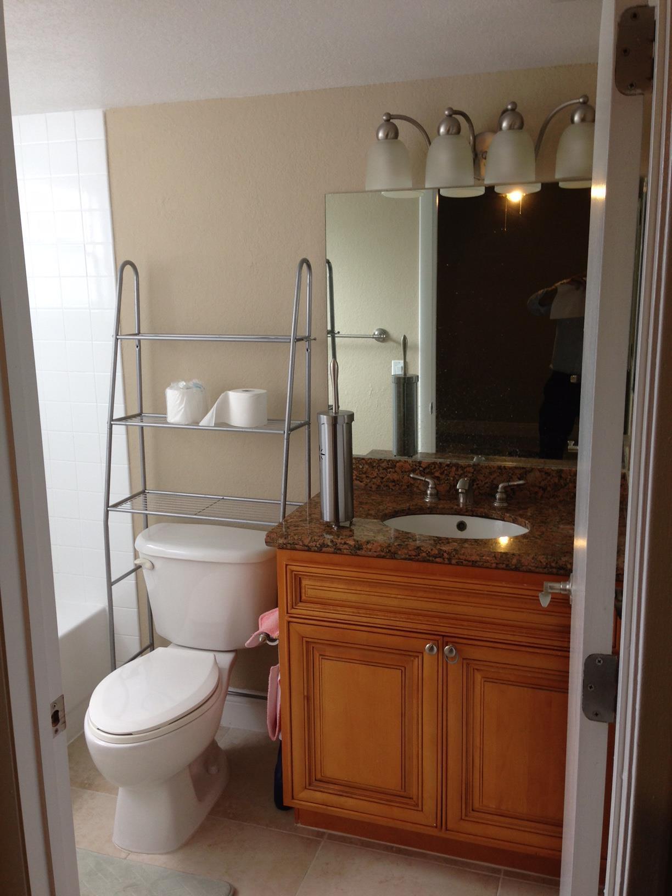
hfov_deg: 42.9
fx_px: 854
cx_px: 336
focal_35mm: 33
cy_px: 448
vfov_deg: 55.4
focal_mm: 4.13
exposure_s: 1/20
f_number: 2.4
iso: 64
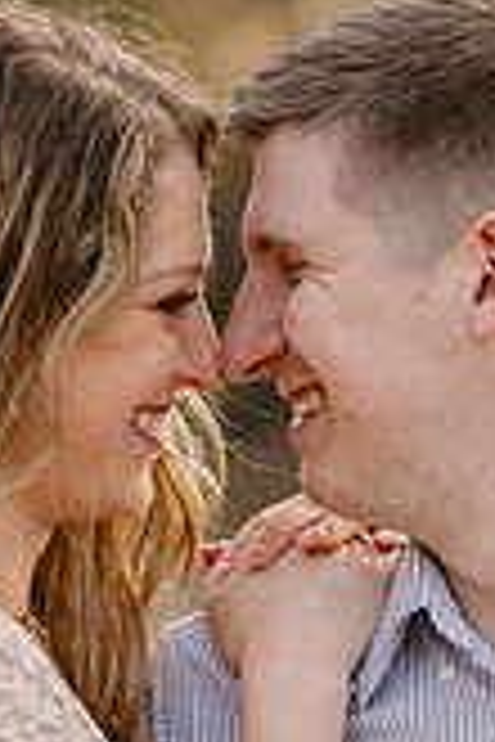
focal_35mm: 232
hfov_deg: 5.9
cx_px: 182
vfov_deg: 8.8
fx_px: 4785
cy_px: 684
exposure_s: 1/250
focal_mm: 85
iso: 100
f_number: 2
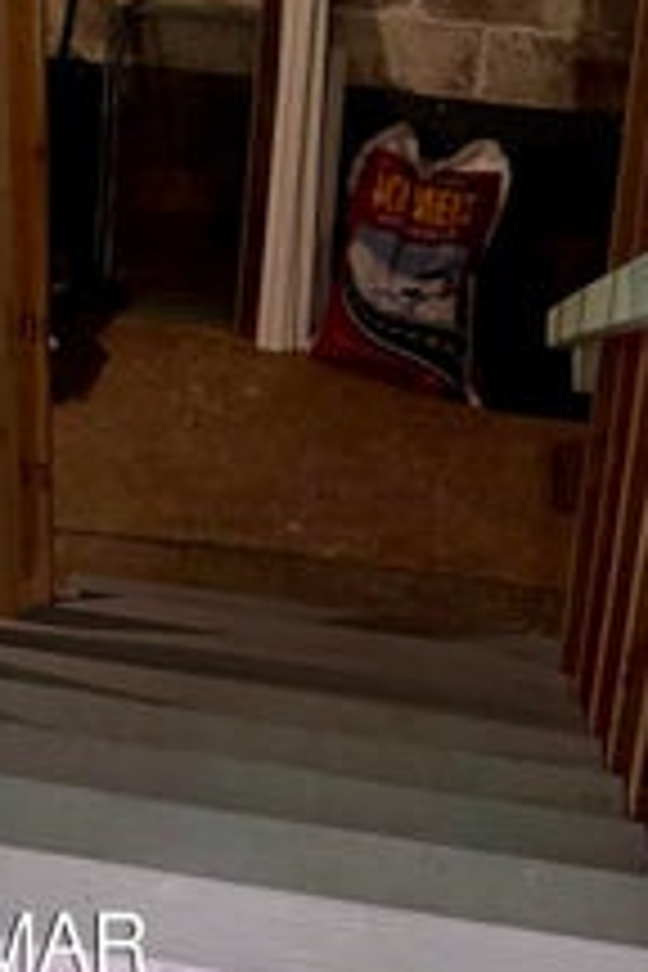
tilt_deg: -23.5
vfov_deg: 23.4
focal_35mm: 74
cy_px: -364
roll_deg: -2.5
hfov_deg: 18.4
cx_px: 234
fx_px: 1998
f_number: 1.78
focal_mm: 6.76
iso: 200
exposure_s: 1/120
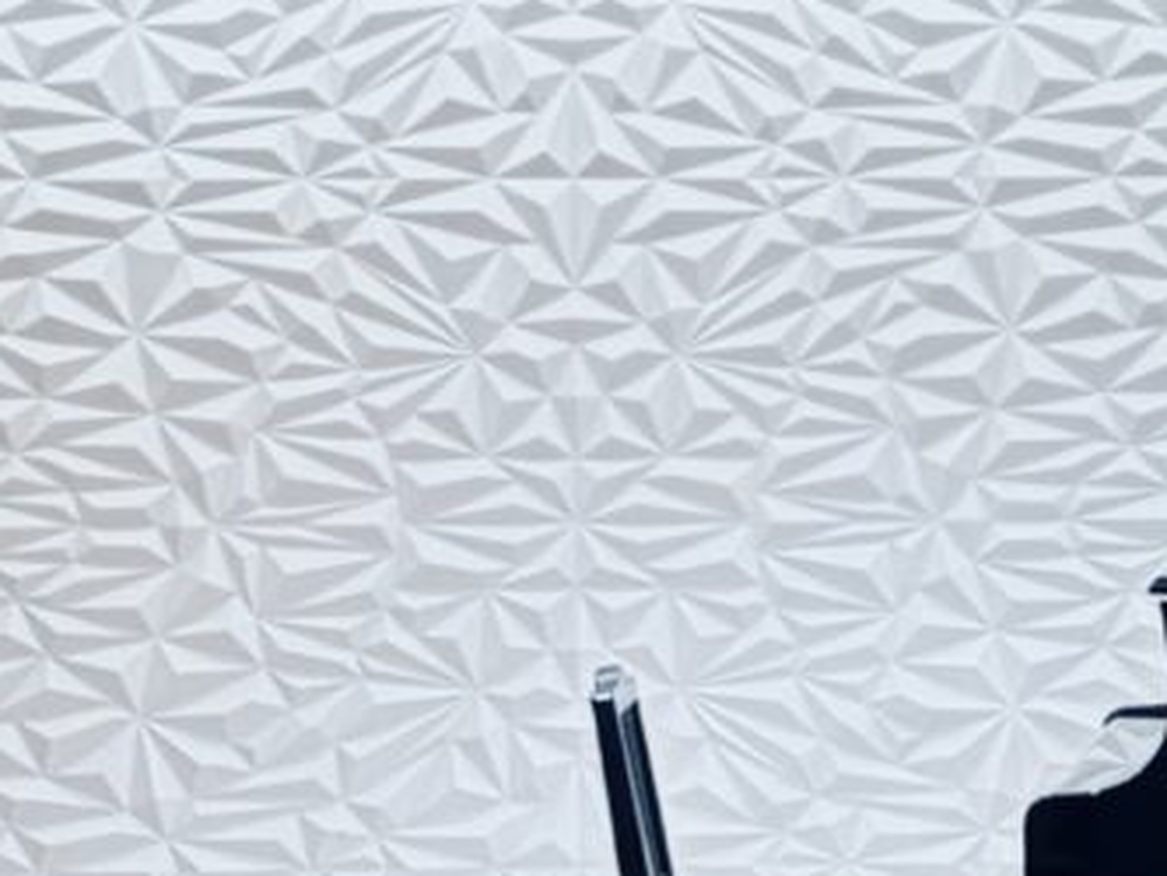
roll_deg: -1.0
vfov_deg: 7.4
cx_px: 1595
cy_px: 480
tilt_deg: -1.5
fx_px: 6745
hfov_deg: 9.7
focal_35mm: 200
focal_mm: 5.96
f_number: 1.6
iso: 64
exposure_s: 1/120
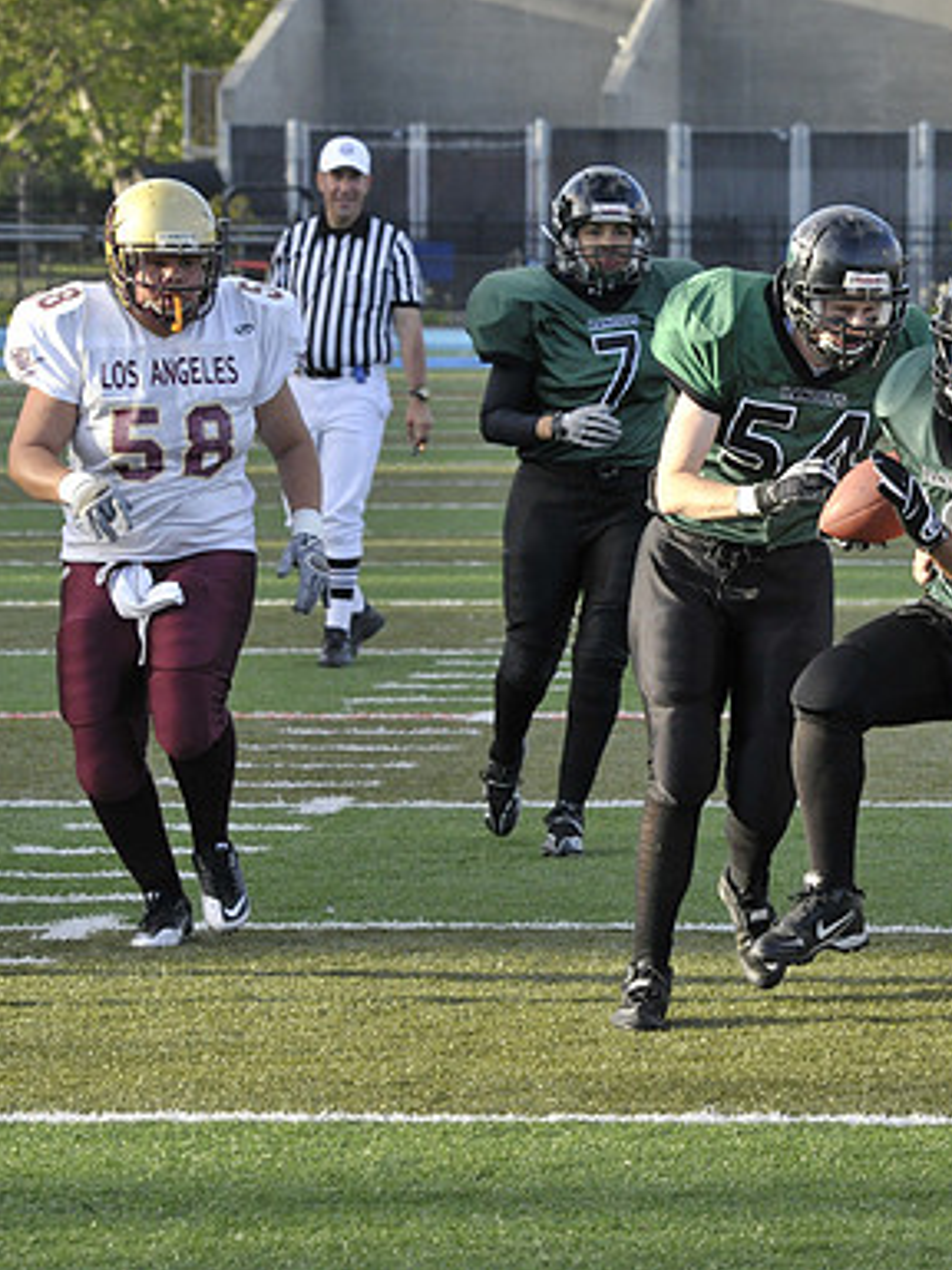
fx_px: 10121
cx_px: 823
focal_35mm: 276
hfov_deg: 5.4
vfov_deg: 7.2
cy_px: 635
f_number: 10
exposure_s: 1/1000
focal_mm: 190
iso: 3600
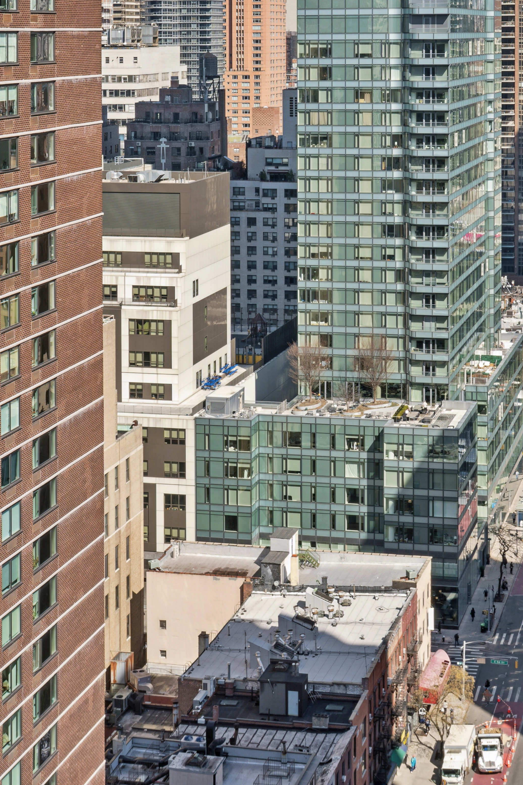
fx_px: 1525
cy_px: 36
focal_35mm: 70
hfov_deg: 19.3
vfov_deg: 27.5
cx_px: 413
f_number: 16
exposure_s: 1/40
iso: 100
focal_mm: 36
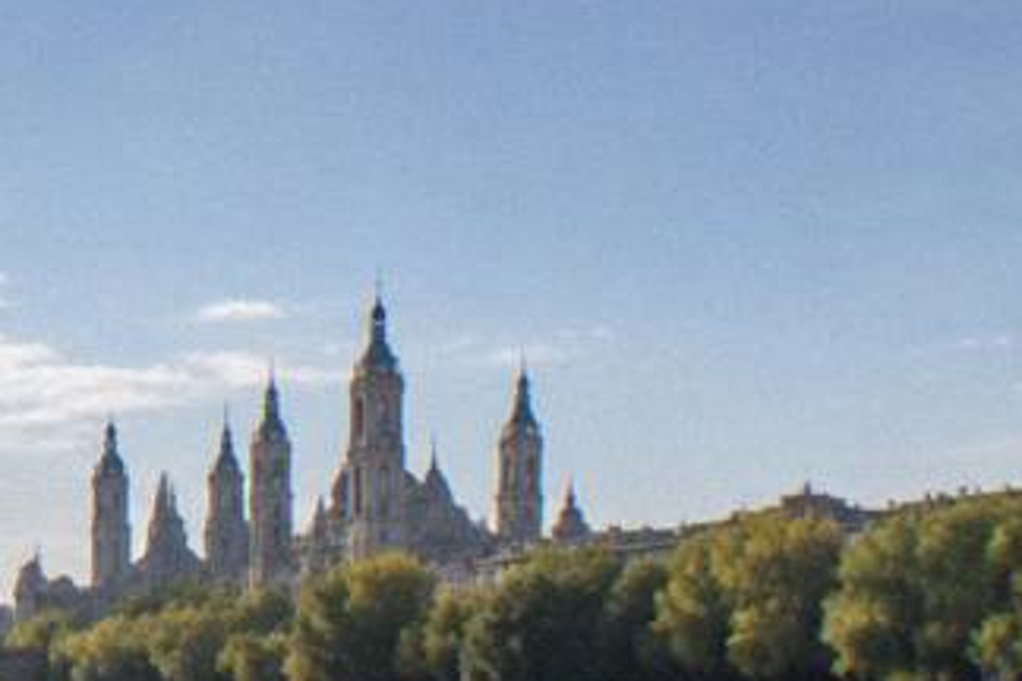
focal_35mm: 108
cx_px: -41
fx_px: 3066
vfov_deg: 12.1
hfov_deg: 18.4
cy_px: 1015
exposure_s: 1/200
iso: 500
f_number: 10
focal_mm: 35
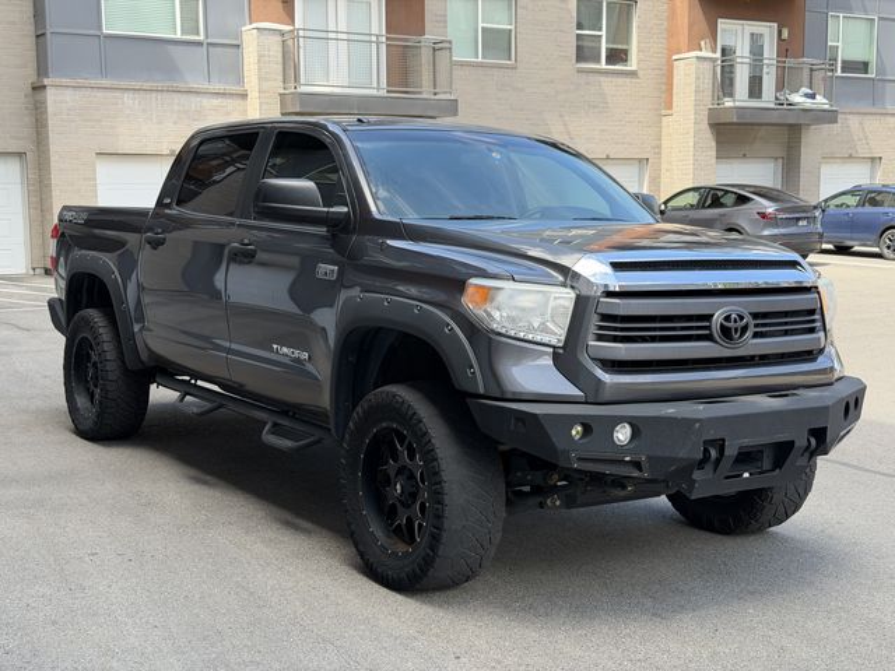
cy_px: 336
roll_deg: +0.2
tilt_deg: -5.8
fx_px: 1241
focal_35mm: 48
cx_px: 448
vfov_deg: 30.3
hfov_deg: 39.7
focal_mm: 6.76
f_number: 1.78
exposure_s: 1/398
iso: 64
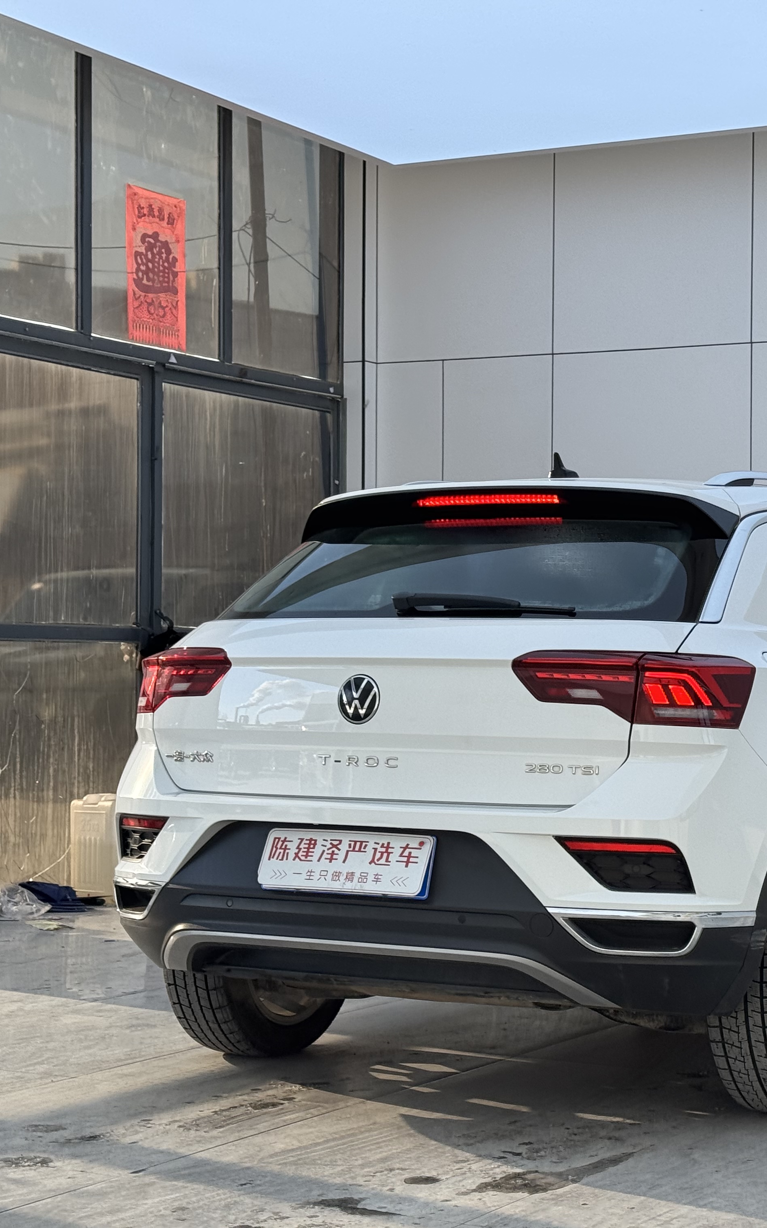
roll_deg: +0.6
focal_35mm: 68
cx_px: 584
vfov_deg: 30.2
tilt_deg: +2.7
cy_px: 615
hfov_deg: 19.0
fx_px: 2274
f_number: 1.78
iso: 64
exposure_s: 1/980
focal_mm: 6.76
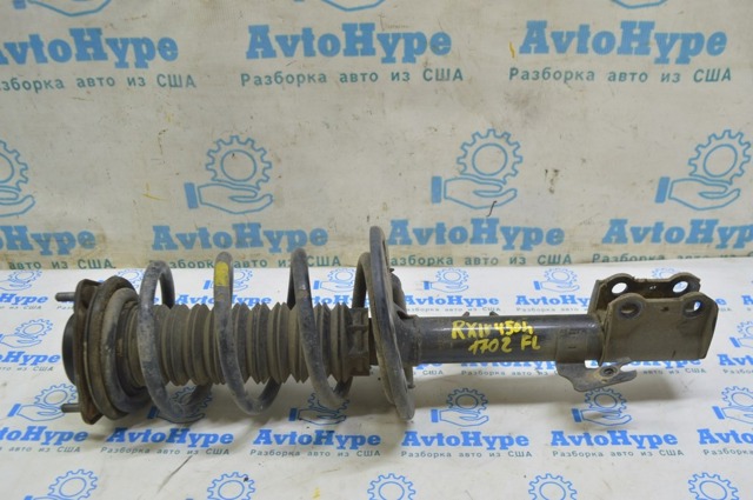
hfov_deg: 55.2
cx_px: 376
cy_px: 250
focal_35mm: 34
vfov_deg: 38.3
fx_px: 721
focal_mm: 23
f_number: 5.6
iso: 400
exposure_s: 1/20
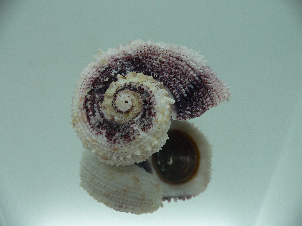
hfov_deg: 52.6
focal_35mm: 35
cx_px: 151
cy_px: 113
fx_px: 305
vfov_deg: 40.7
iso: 80
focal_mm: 4.6
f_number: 2.8
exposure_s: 1/60
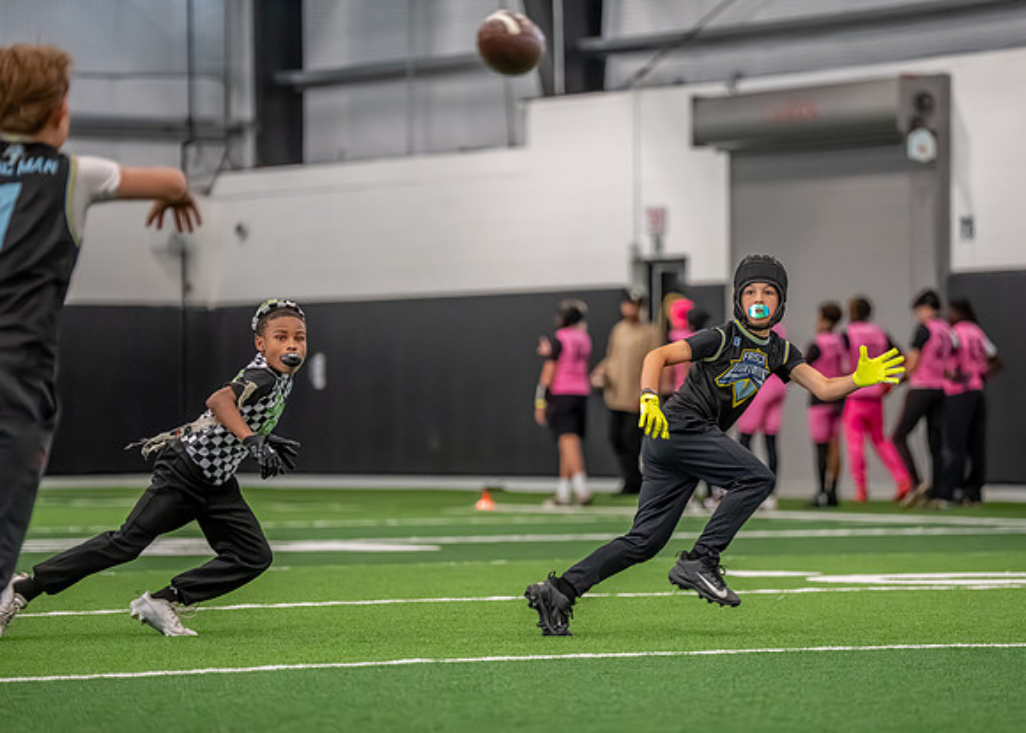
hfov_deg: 11.0
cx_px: 560
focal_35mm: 183
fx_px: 5329
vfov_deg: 7.9
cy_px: 389
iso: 6400
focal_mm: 162
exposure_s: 1/1000
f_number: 2.8
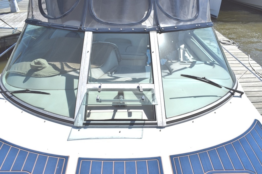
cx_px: 131
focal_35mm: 32
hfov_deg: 59.5
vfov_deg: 41.7
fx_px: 229
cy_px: 87
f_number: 13
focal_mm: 21
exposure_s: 1/640
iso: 200
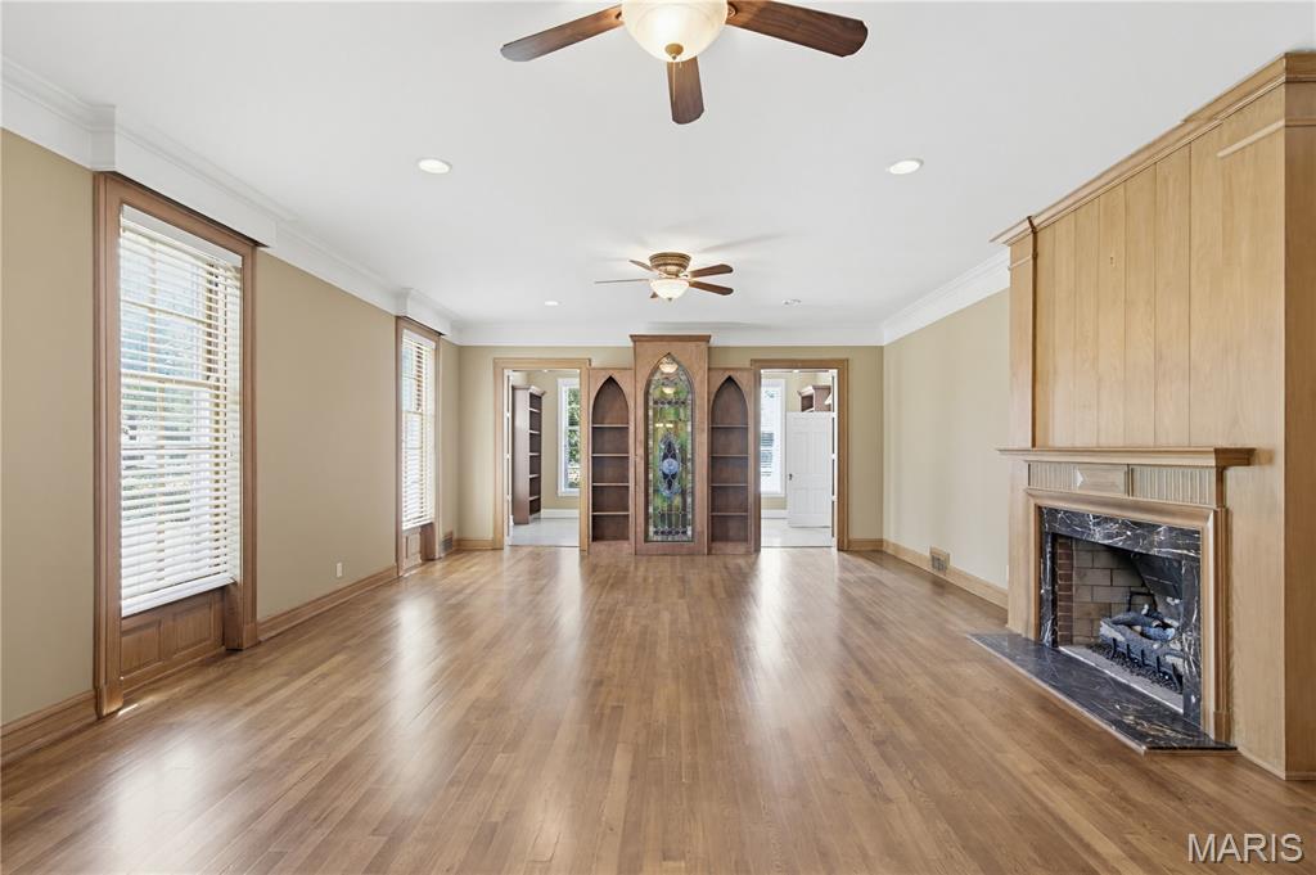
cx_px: 658
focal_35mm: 16
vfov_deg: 73.7
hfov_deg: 96.8
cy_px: 438
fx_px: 584
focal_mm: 16
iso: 200
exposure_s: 1/1.25
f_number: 6.3
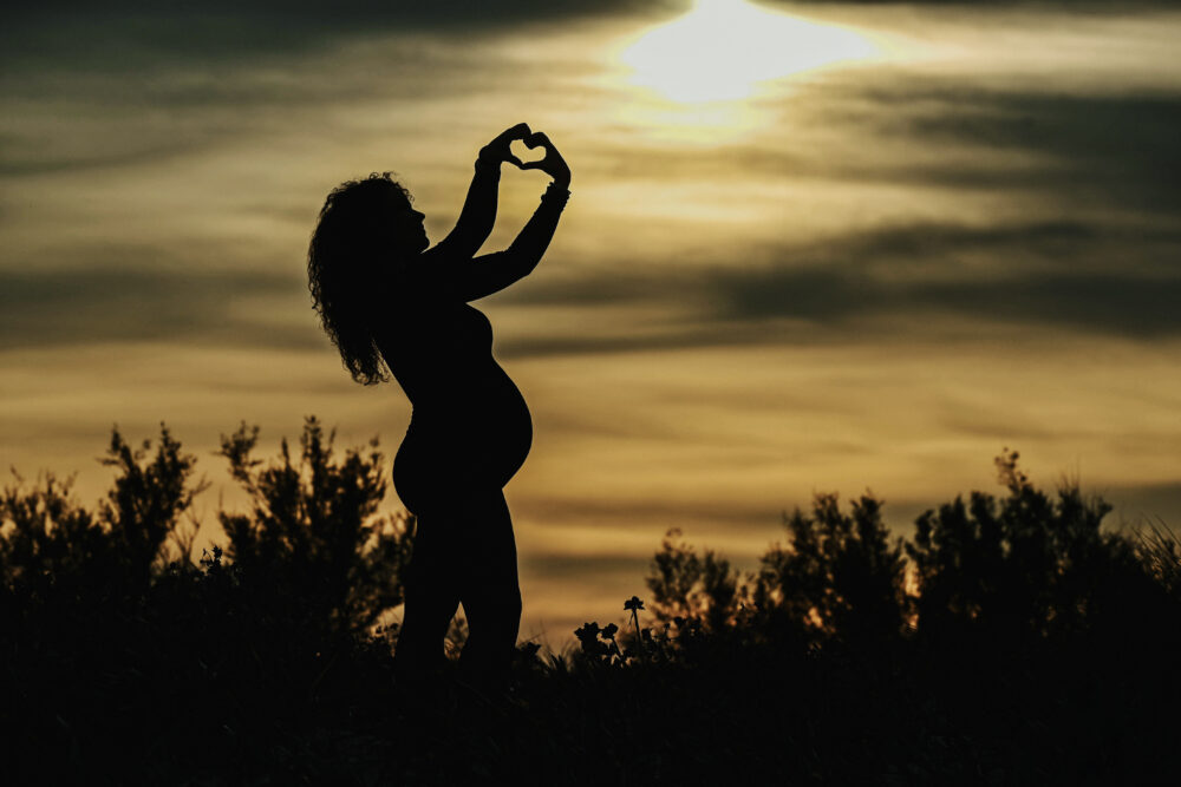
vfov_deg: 9.2
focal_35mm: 150
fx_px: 4921
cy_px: 394
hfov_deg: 13.7
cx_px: 590
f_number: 7.1
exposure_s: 1/1000
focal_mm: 150
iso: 50
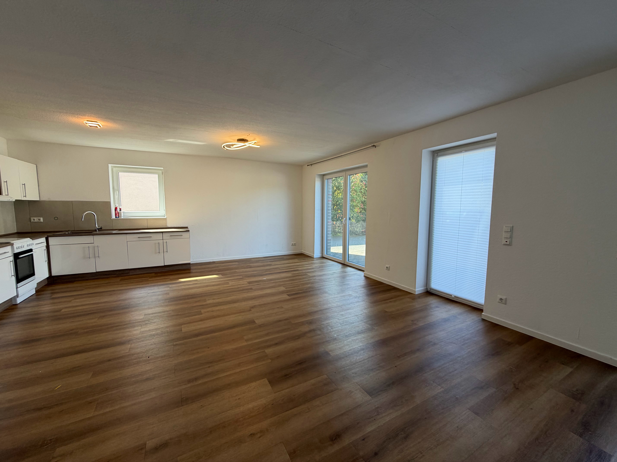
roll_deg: -0.1
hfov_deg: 102.1
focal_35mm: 14
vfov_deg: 85.7
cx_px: 308
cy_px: 231
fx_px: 250
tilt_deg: -5.9
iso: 80
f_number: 2.2
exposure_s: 1/121
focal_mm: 2.22
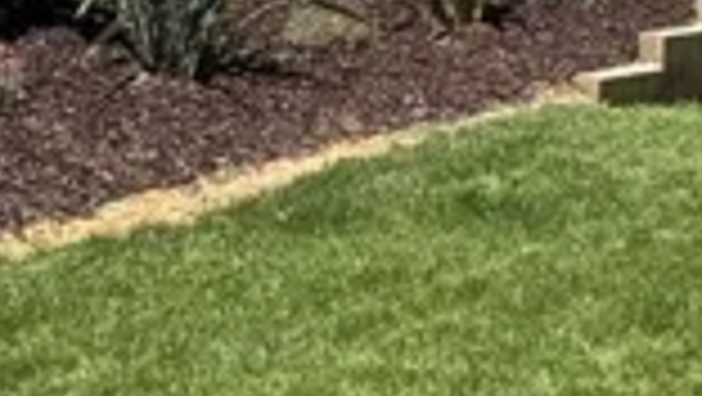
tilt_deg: -3.9
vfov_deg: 16.2
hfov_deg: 27.6
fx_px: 1360
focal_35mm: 73
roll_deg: -0.5
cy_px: -14
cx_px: 673
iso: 50
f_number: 2.2
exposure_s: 1/1017
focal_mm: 2.22
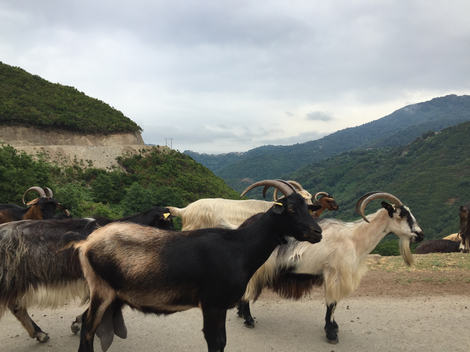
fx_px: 394
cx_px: 235
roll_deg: -3.0
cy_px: 176
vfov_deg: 48.2
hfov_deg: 61.7
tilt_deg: -3.6
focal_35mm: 29
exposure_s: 1/746
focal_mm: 4.15
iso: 32
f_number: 2.2
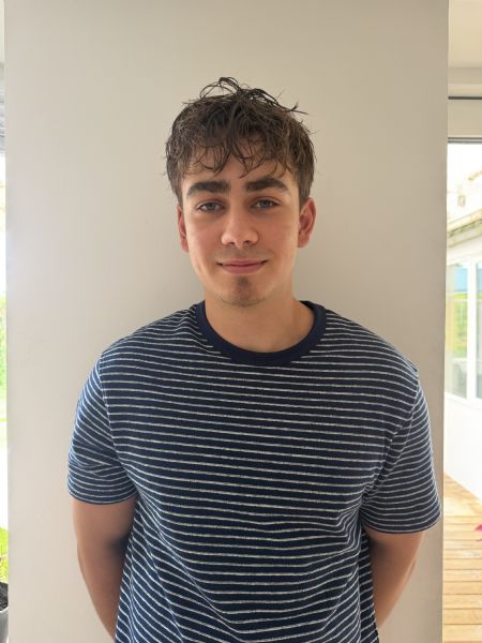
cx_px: 241
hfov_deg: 56.8
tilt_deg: -0.5
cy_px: 322
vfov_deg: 71.6
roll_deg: -0.4
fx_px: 446
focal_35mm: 24
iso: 200
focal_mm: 6.76
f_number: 1.78
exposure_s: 1/115
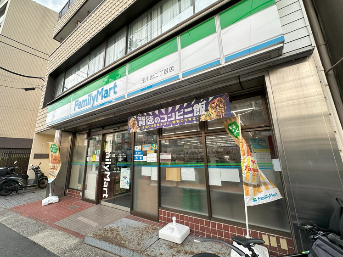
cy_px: 123
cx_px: 164
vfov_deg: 81.7
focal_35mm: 15
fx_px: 149
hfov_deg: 98.1
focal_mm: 2.22
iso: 40
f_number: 2.2
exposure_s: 1/418
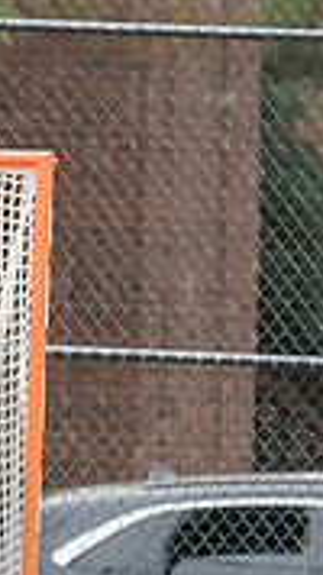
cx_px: -624
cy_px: 728
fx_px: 26610
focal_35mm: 1746
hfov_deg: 0.7
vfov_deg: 1.2
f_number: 2.8
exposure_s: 1/1250
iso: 450
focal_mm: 200
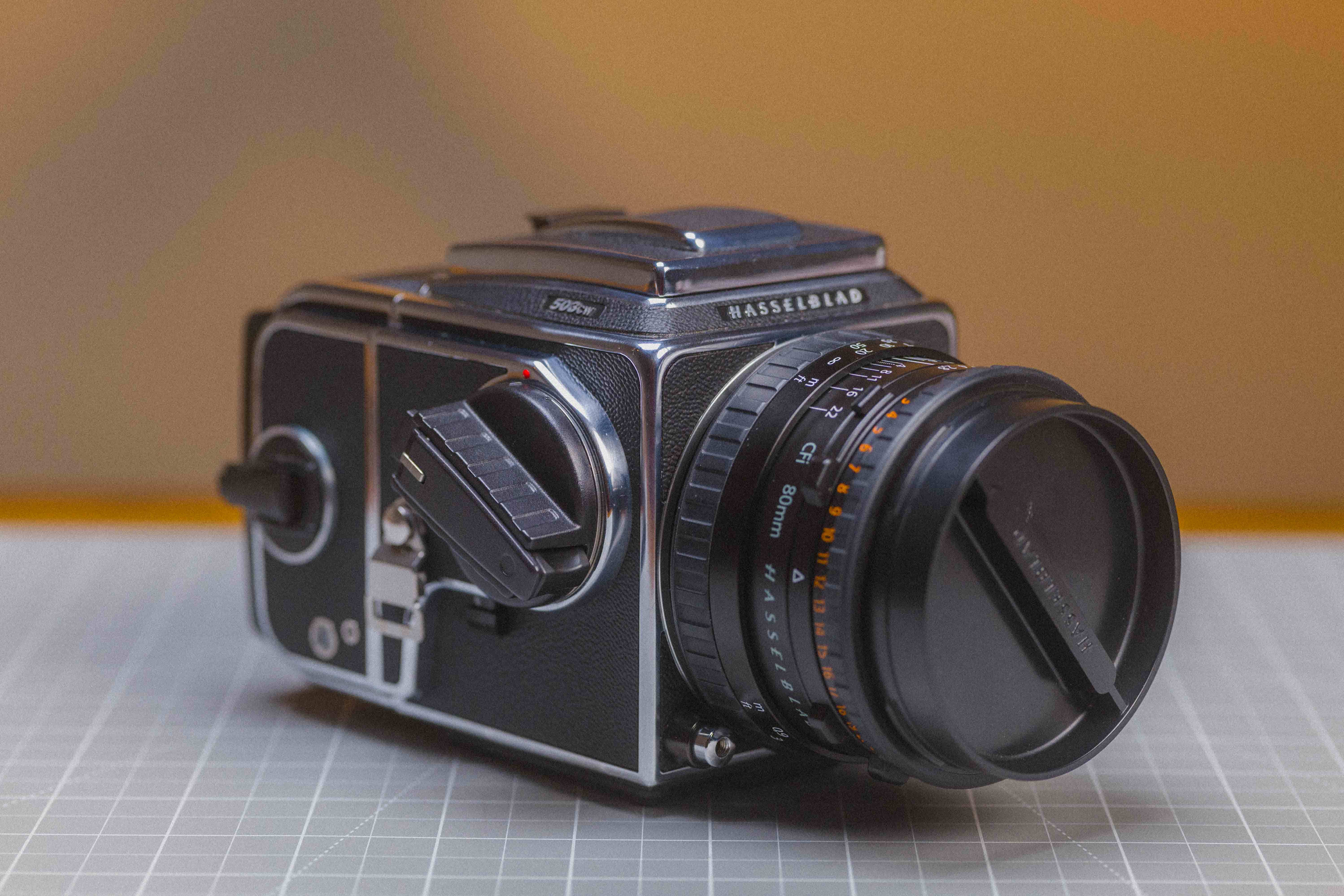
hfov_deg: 20.4
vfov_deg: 13.7
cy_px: 448
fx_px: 3733
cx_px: 672
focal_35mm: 100
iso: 1250
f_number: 4
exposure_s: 1/125
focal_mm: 100
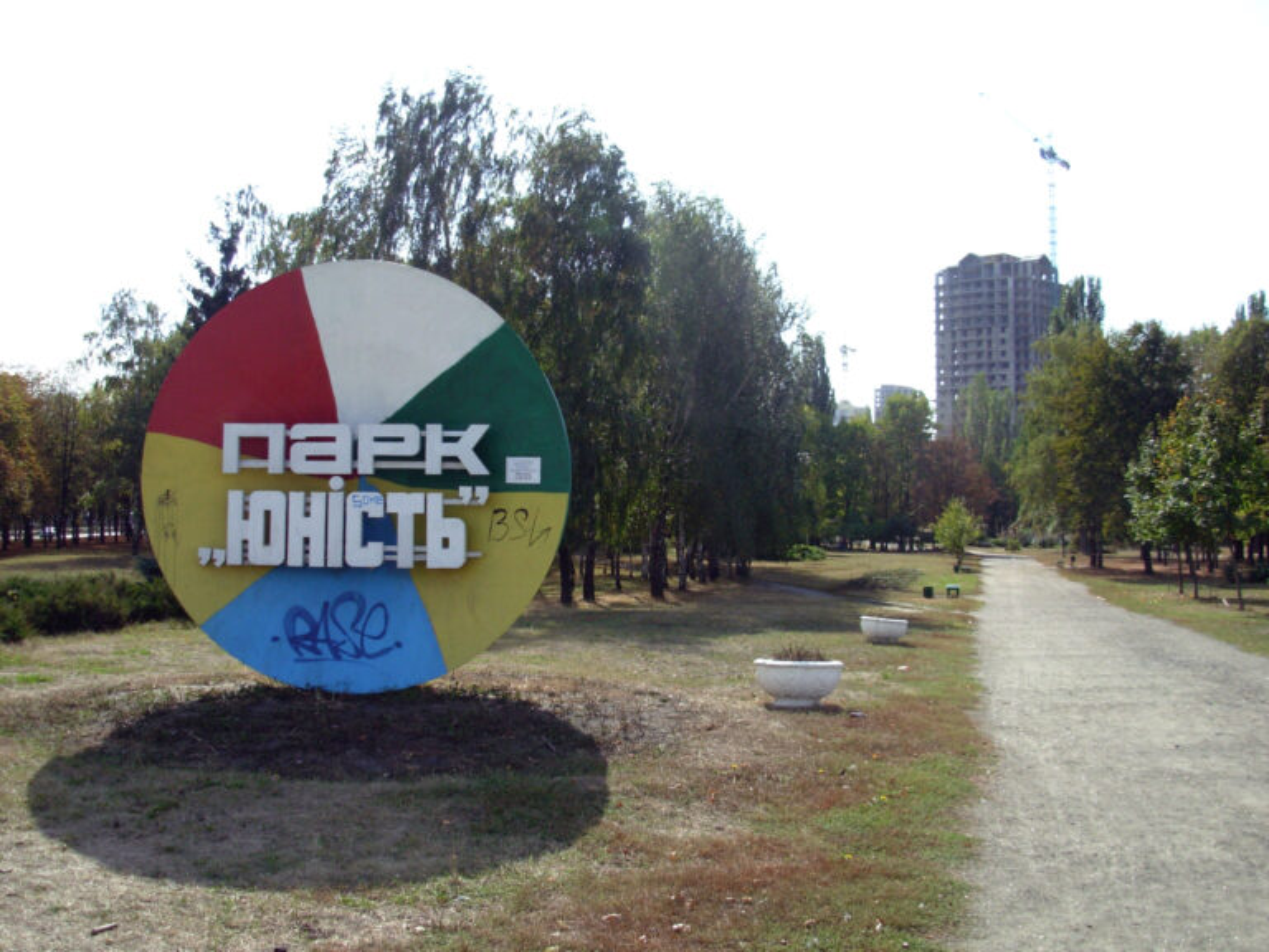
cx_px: 634
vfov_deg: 37.7
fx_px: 1393
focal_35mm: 38
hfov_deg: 49.0
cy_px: 476
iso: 50
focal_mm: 6.3
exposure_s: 1/912
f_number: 2.9
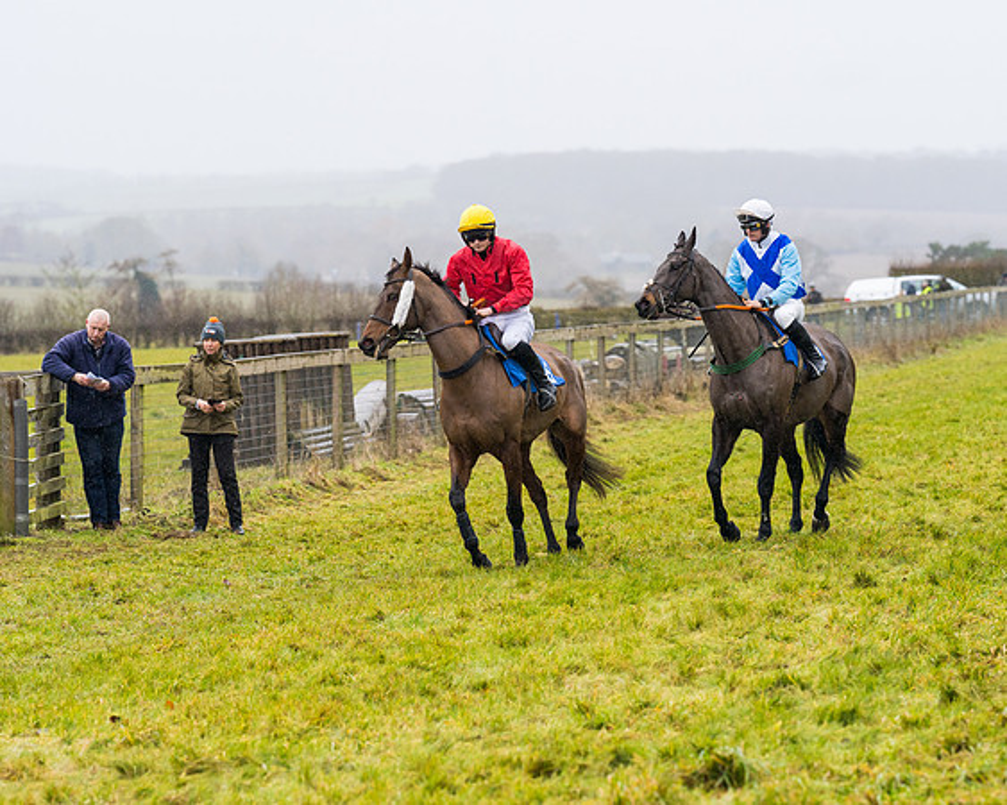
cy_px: 427
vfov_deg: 9.6
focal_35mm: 161
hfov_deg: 12.0
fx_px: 4807
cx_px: 497
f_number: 4
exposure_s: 1/1250
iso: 800
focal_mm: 135
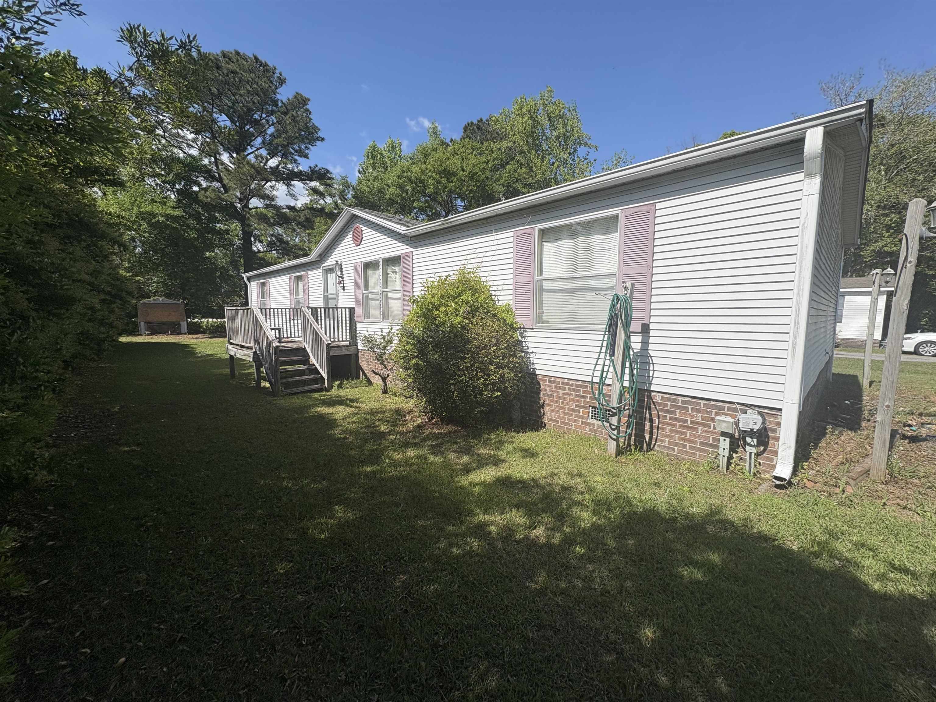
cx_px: 468
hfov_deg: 102.1
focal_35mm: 14
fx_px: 379
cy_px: 351
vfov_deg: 85.7
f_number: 2.2
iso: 50
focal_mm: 2.22
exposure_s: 1/2674
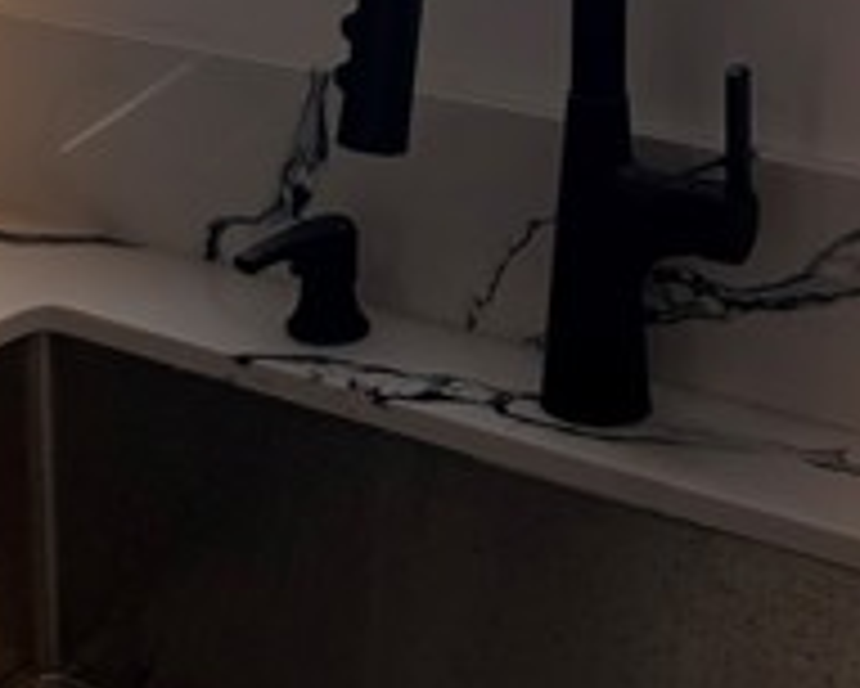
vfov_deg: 17.3
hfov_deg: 22.4
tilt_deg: -9.0
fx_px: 2165
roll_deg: +0.5
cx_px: 293
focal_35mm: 85
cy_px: -130
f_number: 1.6
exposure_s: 1/1484
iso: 50
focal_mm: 5.96
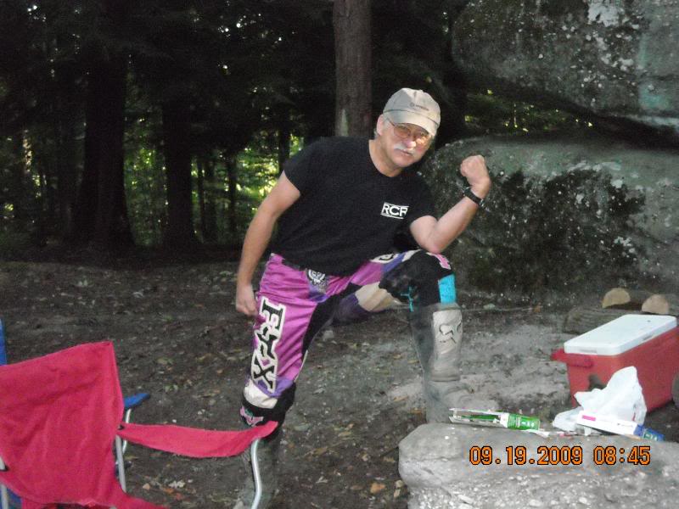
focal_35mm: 76
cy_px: 254
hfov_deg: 25.7
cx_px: 340
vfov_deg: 19.4
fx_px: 1491
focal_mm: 12.3
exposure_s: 1/125
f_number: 3.9
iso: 1600
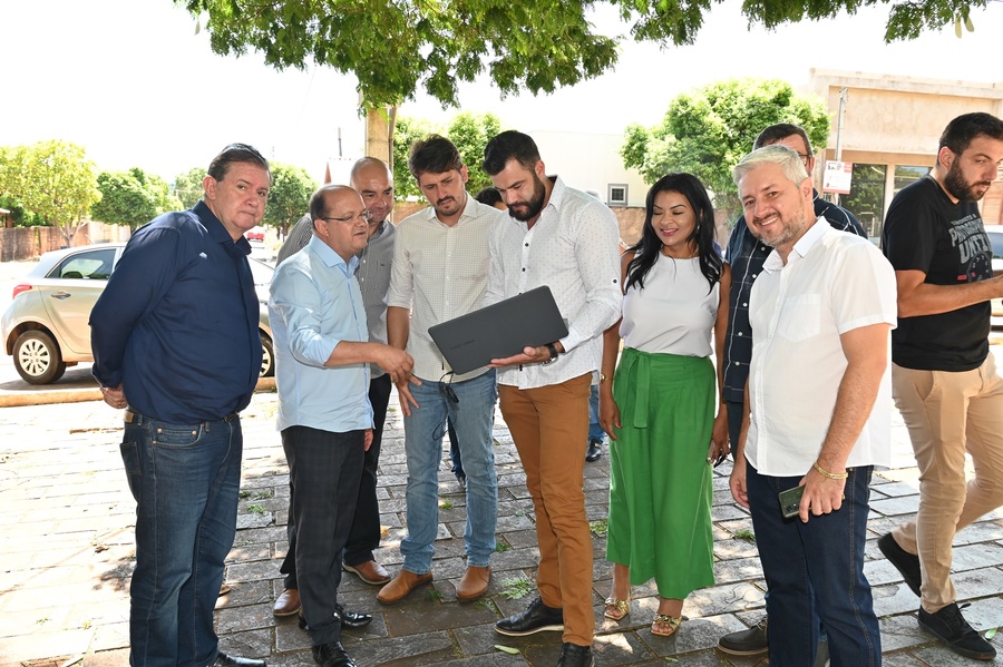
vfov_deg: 42.3
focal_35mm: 31
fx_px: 863
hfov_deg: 60.3
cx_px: 502
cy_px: 334
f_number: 8
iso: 900
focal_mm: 31
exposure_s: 1/200
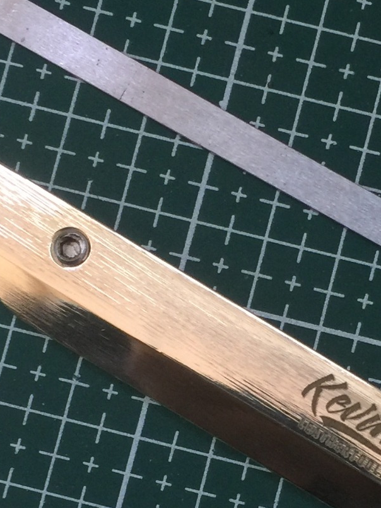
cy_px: 391
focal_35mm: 96
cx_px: 269
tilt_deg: -83.4
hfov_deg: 15.4
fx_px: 1408
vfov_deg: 20.3
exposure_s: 1/17
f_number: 2.2
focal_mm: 4.15
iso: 64
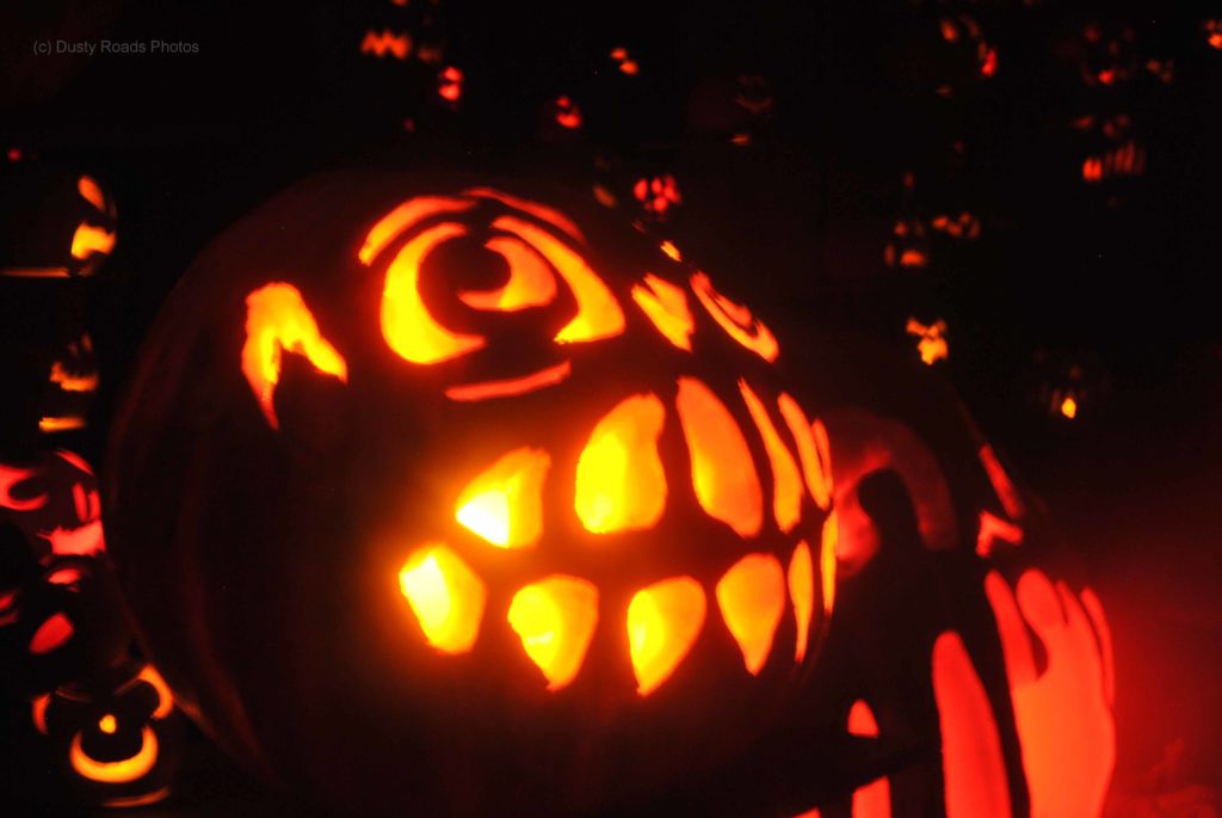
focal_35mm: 82
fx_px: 2803
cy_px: 409
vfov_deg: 16.6
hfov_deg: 24.6
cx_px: 611
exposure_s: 1/1.3
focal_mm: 55
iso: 200
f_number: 6.3
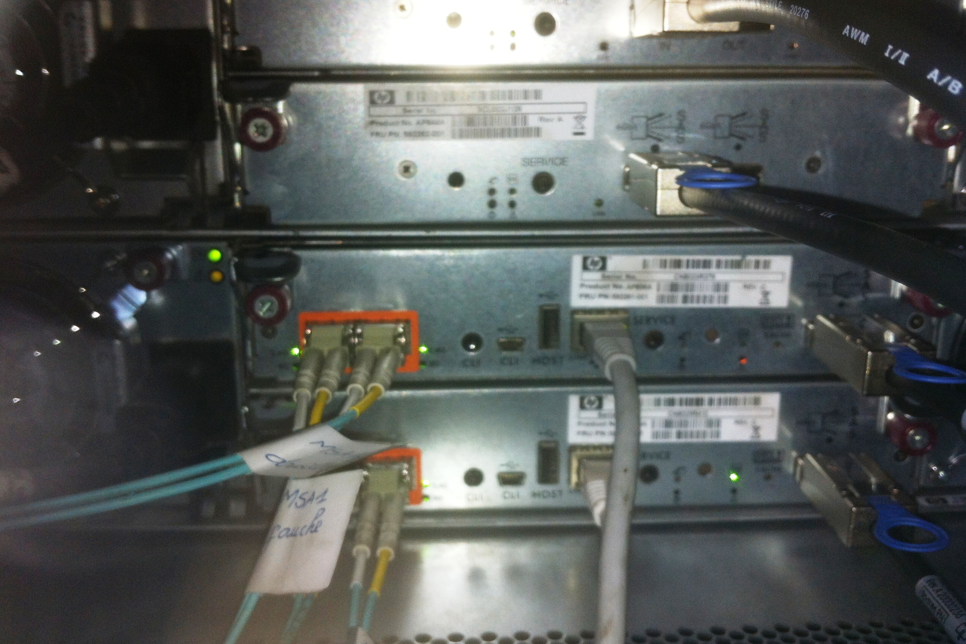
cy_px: 315
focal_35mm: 37
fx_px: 993
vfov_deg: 35.9
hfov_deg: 51.9
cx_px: 482
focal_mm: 3.85
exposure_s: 1/52
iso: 80
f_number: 2.8
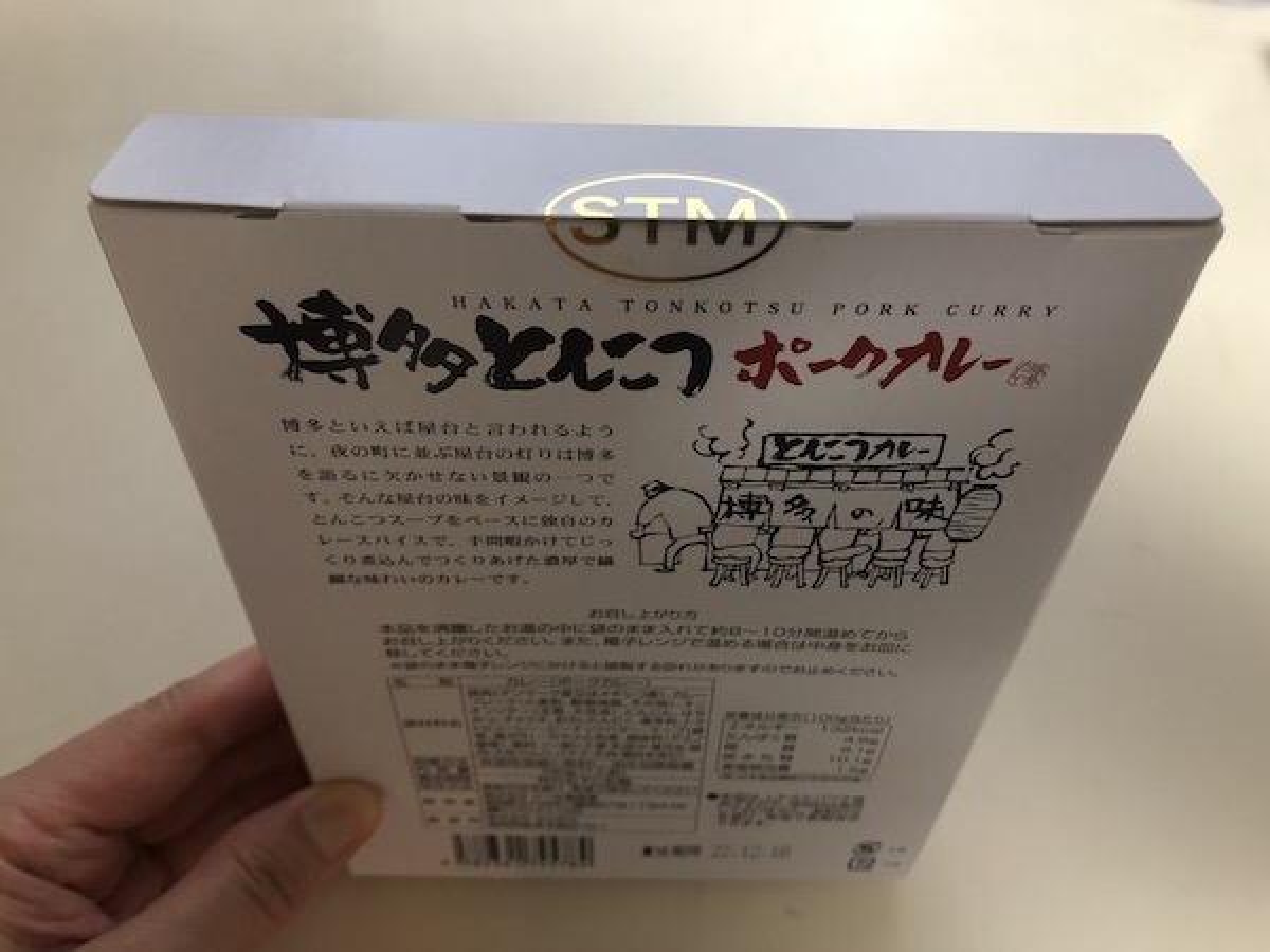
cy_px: 476
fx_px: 1027
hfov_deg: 63.4
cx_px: 635
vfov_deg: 49.7
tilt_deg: -68.9
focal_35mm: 28
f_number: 1.8
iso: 80
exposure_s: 1/7
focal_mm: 3.99
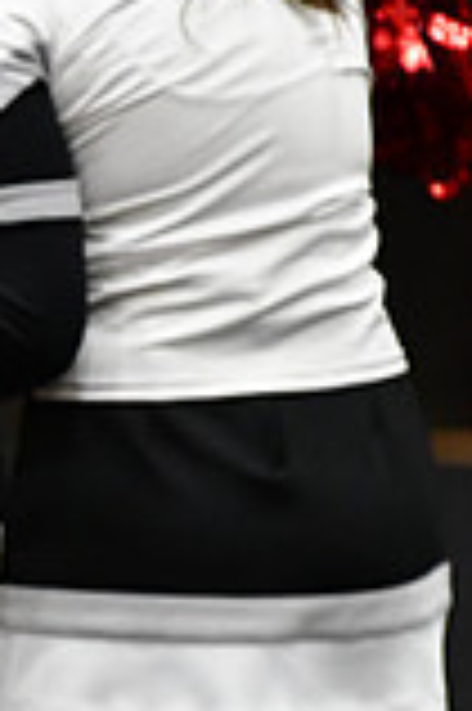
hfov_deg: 1.2
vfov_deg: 1.9
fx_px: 21719
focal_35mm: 1102
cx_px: -787
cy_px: 232
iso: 4000
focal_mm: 200
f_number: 3.5
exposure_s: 1/500
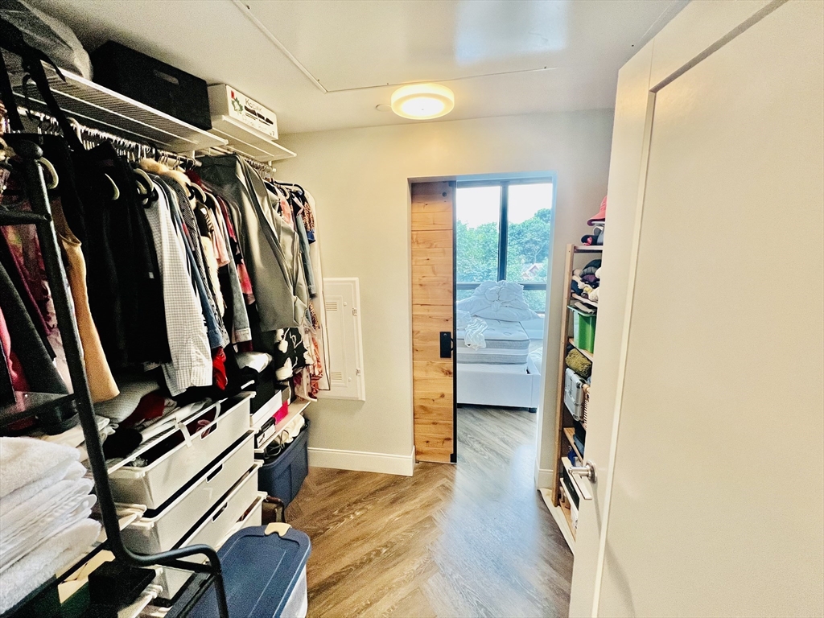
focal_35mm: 13
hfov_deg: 106.2
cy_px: 309
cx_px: 412
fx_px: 309
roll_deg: +1.3
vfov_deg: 89.9
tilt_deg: -11.0
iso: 200
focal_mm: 1.57
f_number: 1.8
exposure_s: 1/120
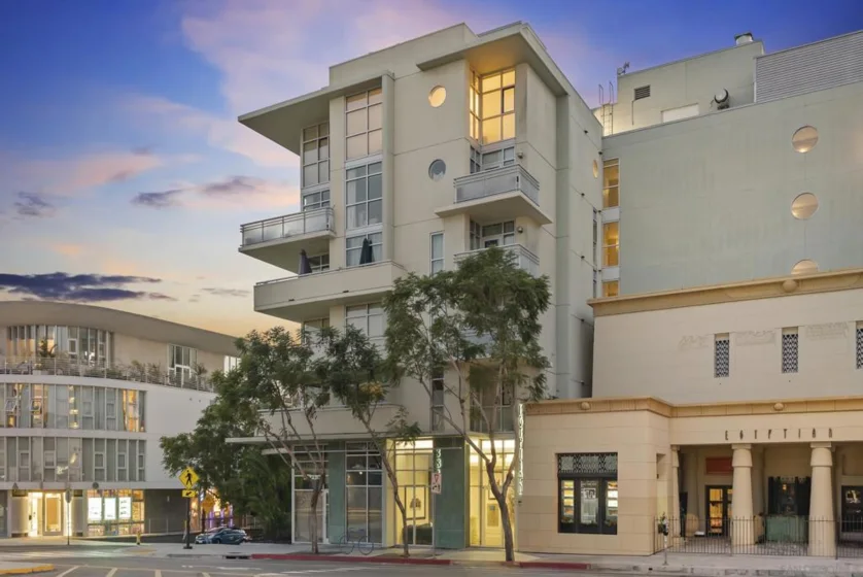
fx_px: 696
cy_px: 288
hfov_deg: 63.6
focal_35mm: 29
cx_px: 432
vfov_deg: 45.0
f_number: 7.1
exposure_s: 1/1.67
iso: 800
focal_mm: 29
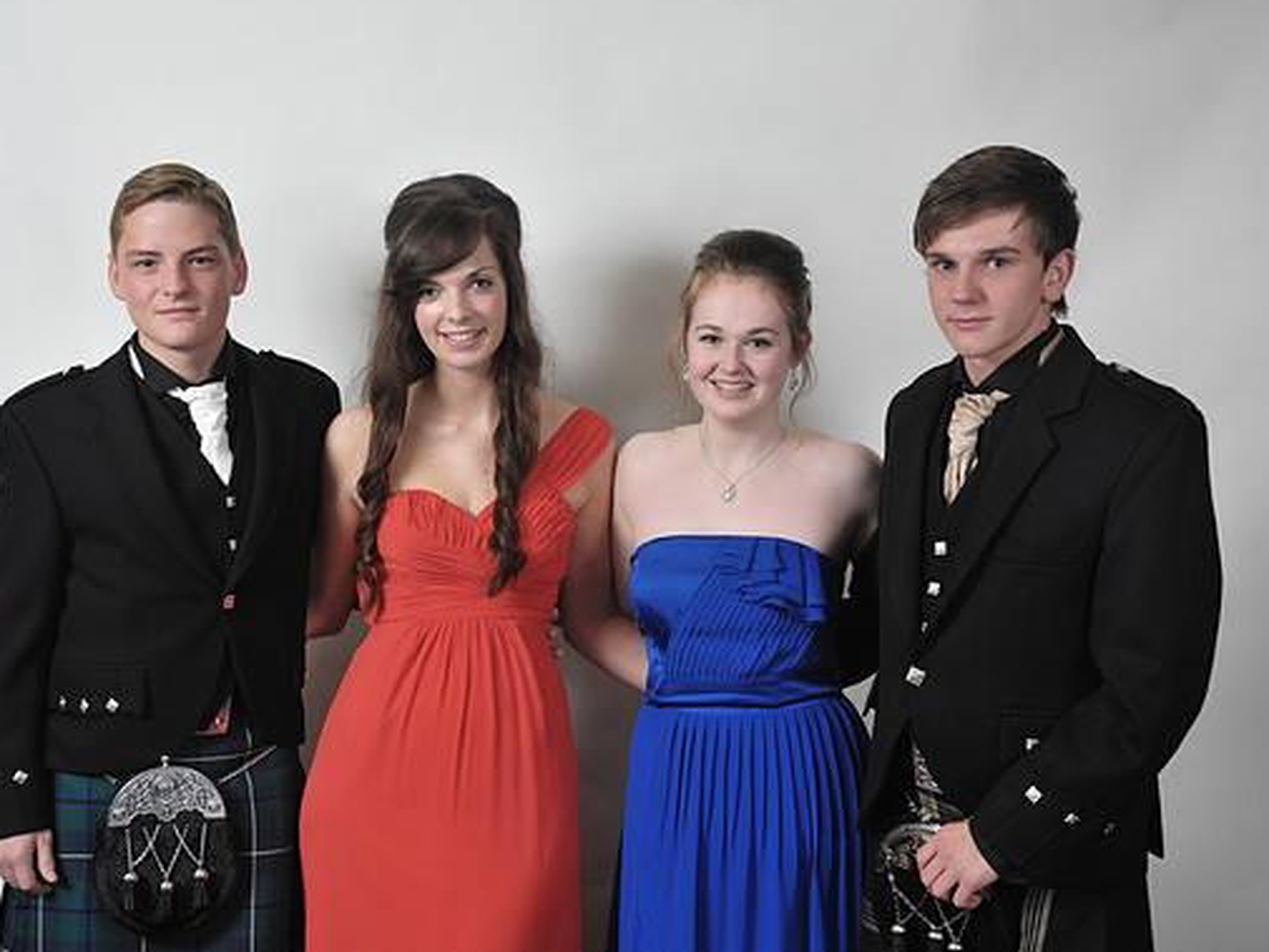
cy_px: 470
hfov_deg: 30.2
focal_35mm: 64
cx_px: 583
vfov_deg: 22.9
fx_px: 2347
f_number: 7.1
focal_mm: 58
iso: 1000
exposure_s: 1/160
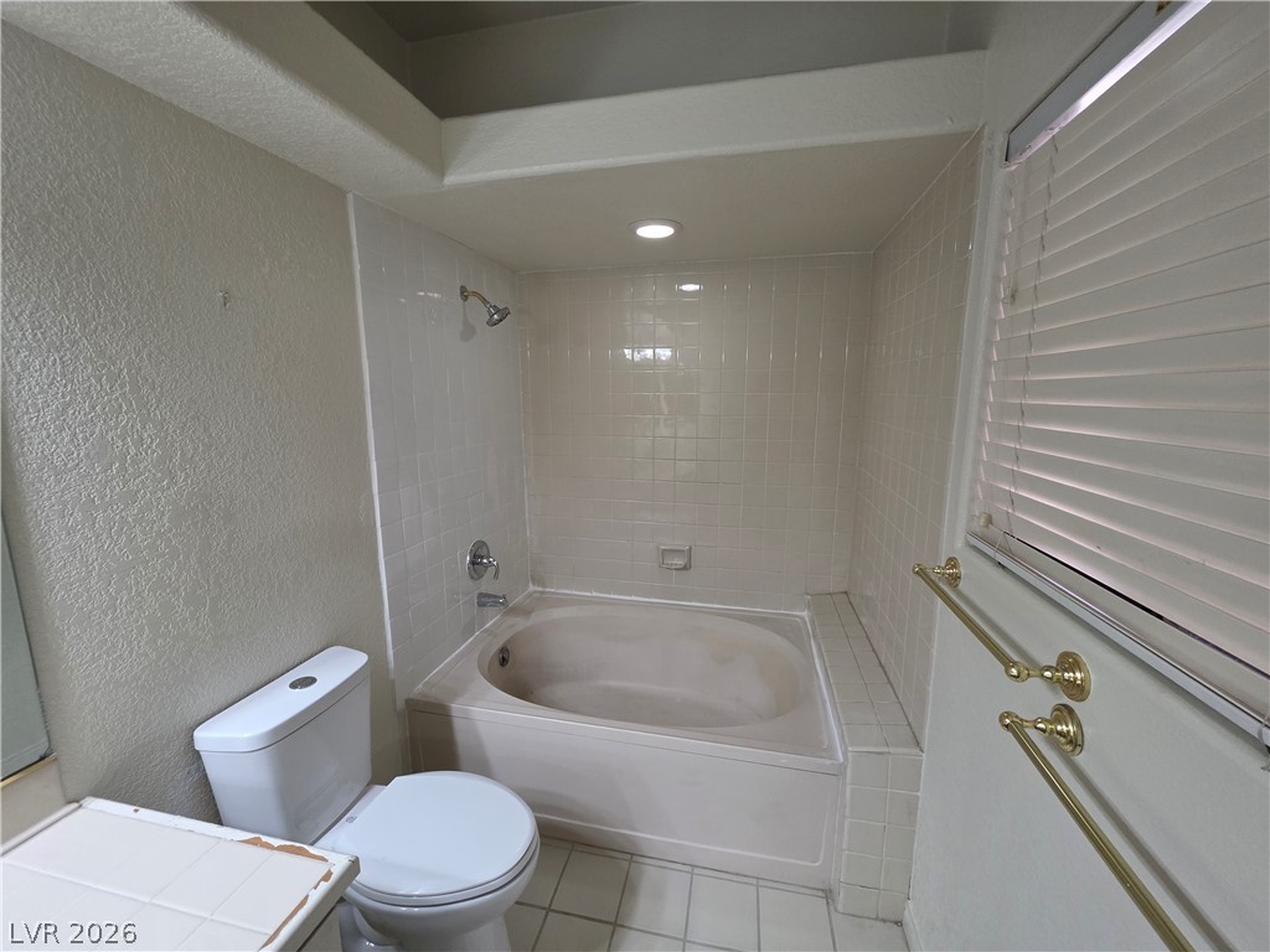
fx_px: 477
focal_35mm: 13
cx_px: 635
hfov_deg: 106.2
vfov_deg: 89.9
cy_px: 476
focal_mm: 2.2
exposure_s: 1/120
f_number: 1.9
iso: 320
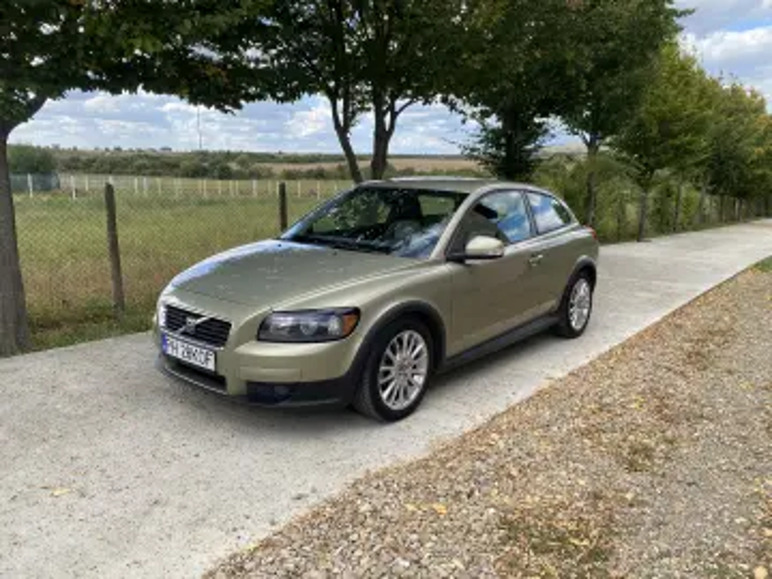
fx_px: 580
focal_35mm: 26
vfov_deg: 53.1
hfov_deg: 67.3
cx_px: 386
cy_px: 290
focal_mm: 4.25
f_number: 1.8
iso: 32
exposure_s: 1/788
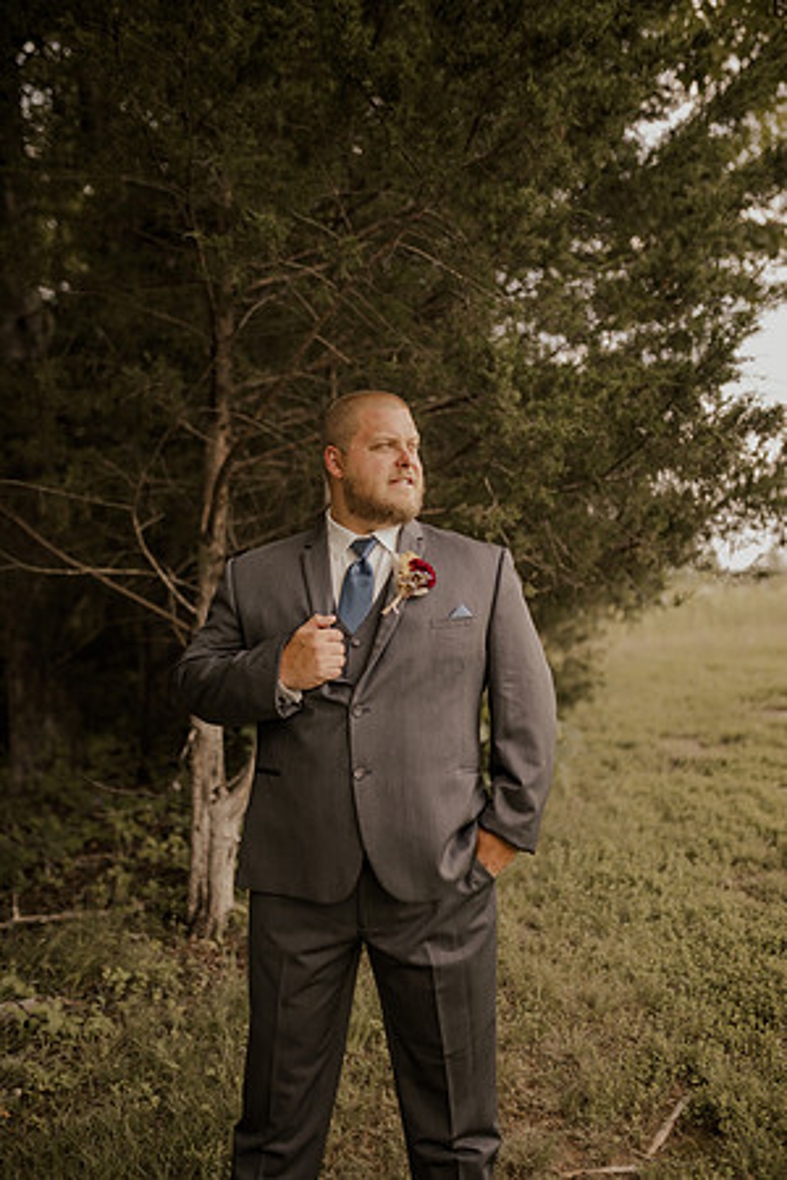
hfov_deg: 37.9
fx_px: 1148
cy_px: 590
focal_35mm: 35
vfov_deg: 54.4
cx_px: 394
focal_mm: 35
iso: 64
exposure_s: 1/400
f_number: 1.6
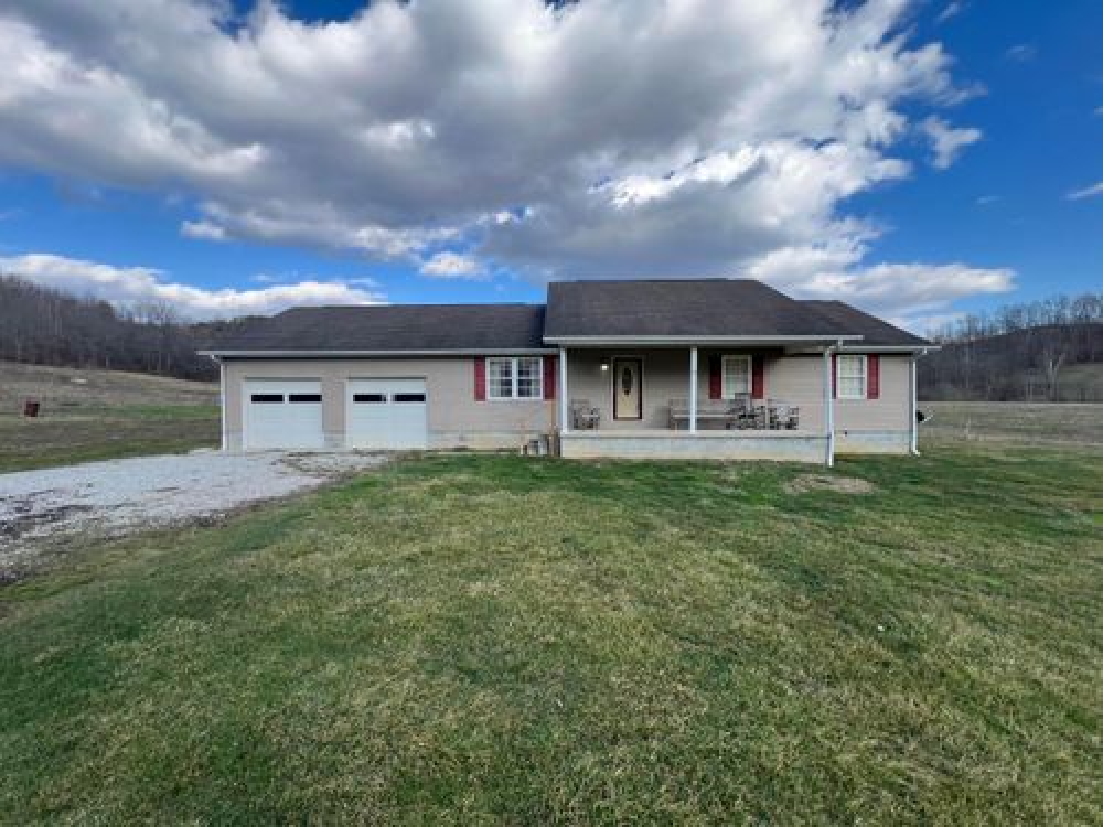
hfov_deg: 106.2
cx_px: 552
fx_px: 414
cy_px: 414
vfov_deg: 89.9
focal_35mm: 13
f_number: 1.8
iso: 32
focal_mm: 1.57
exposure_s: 1/558
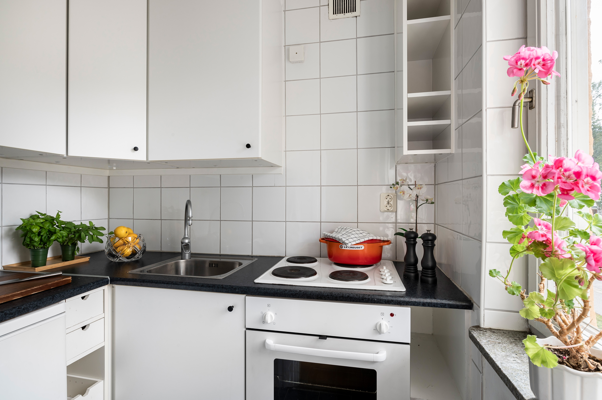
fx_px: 301
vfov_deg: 67.3
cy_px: 200
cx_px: 301
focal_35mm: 18
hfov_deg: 90.0
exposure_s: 1/15
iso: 100
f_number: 13
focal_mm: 18
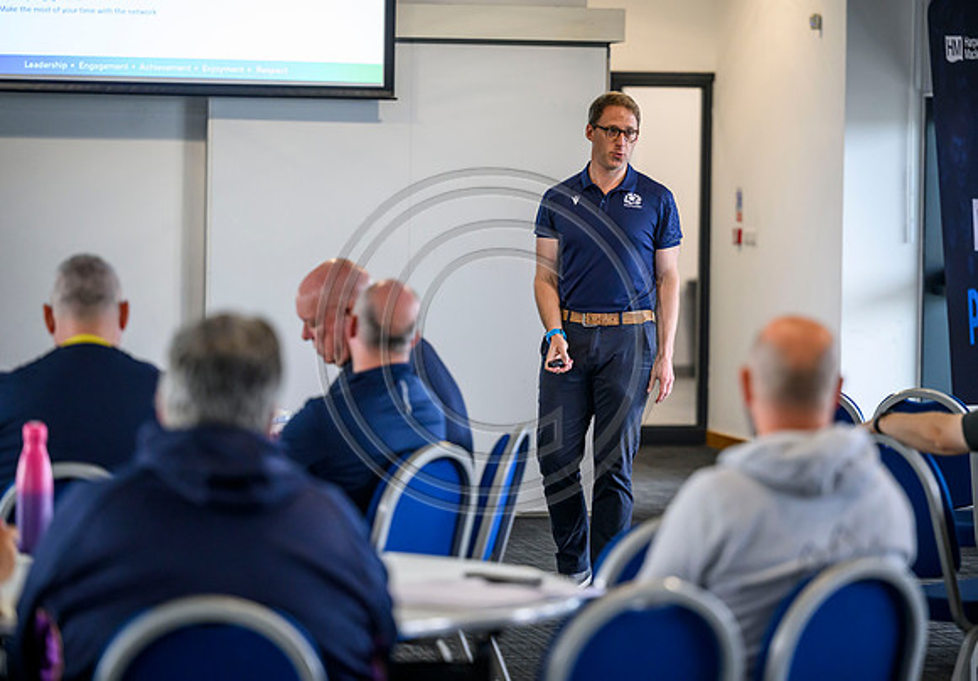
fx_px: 4185
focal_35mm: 152
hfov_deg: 13.3
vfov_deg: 9.3
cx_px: 538
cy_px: 322
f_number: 2.8
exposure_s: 1/500
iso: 2500
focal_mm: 140
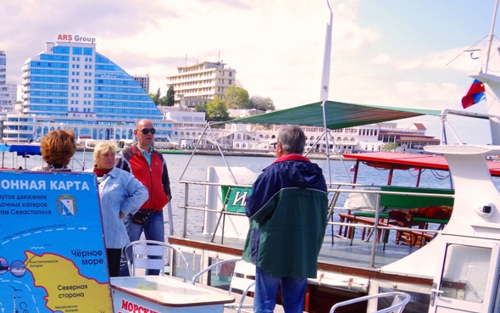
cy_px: 209
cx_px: 190
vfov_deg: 35.9
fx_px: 477
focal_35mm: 35
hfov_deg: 54.7
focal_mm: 18
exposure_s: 1/500
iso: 800
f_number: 10
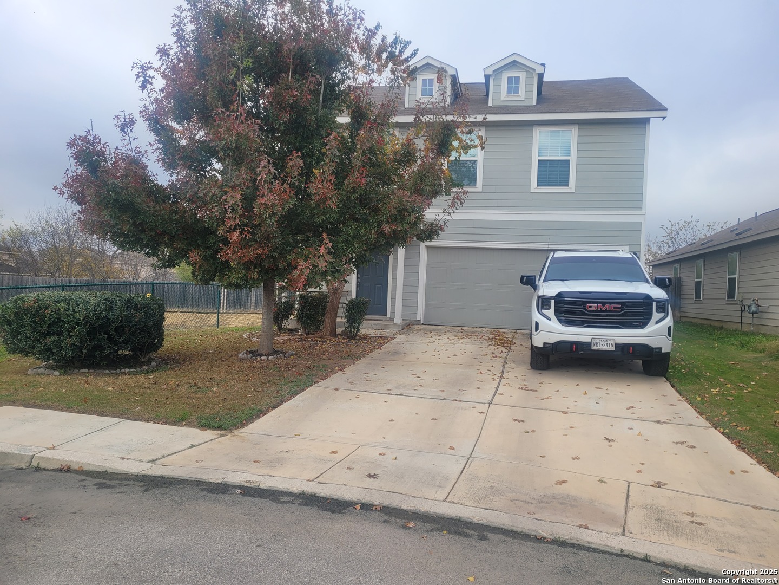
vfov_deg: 53.1
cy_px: 292
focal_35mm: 26
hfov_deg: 67.3
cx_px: 390
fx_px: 585
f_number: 1.8
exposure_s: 1/728
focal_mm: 5.4
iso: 40
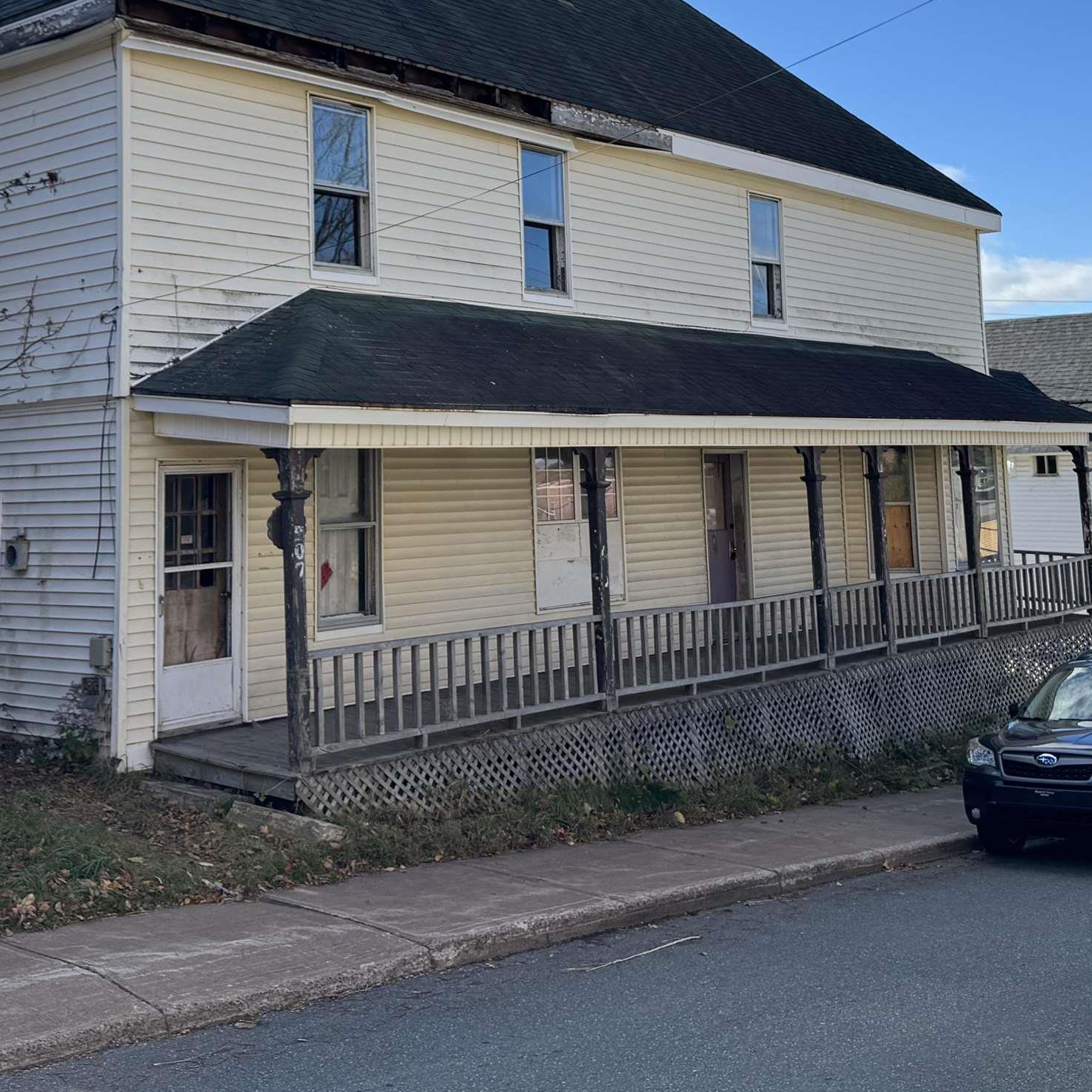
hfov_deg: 38.3
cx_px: 532
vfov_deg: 37.5
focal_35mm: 44
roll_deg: +1.3
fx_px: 1570
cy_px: 286
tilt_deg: +6.5
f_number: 1.78
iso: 80
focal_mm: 6.76
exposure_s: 1/3096
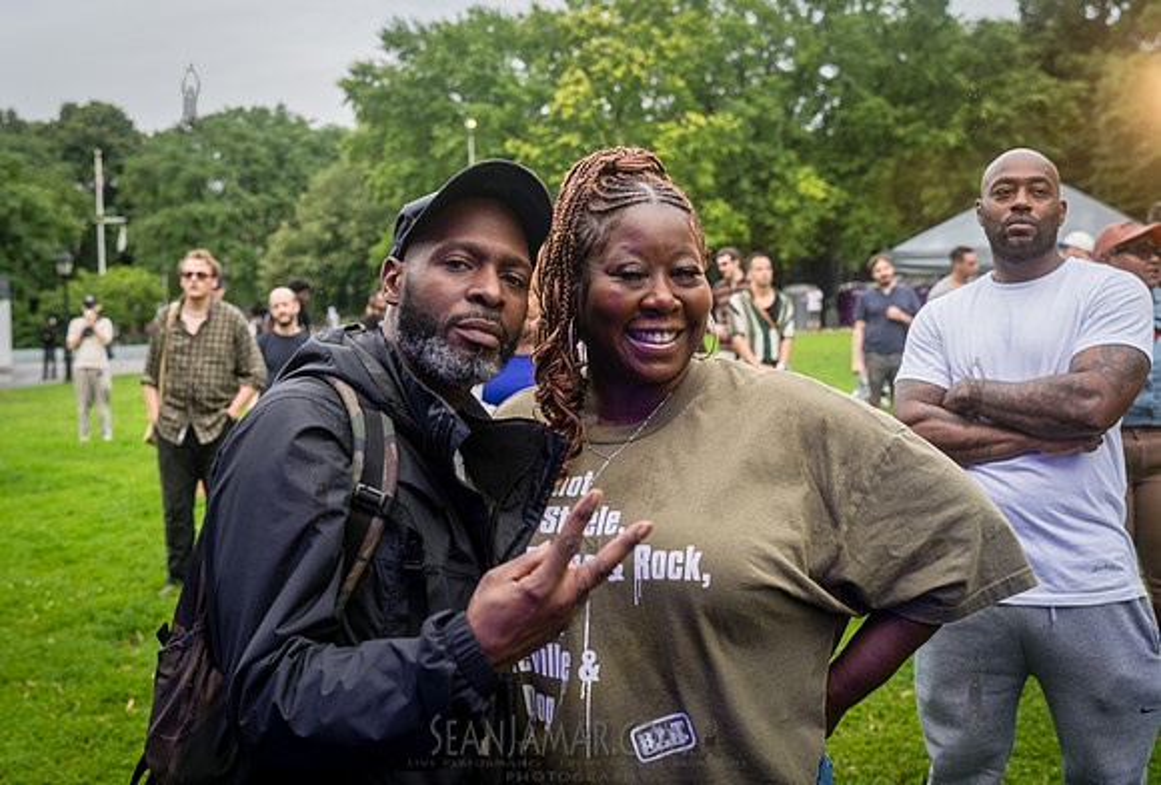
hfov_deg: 46.1
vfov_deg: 32.1
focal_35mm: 42
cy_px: 318
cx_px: 508
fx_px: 1362
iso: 500
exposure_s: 1/800
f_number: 3.5
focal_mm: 35
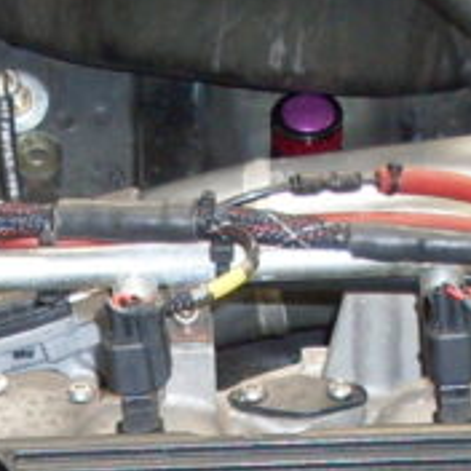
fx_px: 3002
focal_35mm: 195
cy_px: 1006
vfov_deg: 8.4
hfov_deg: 9.0
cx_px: 112
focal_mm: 6.3
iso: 100
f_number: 2.8
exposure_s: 1/45
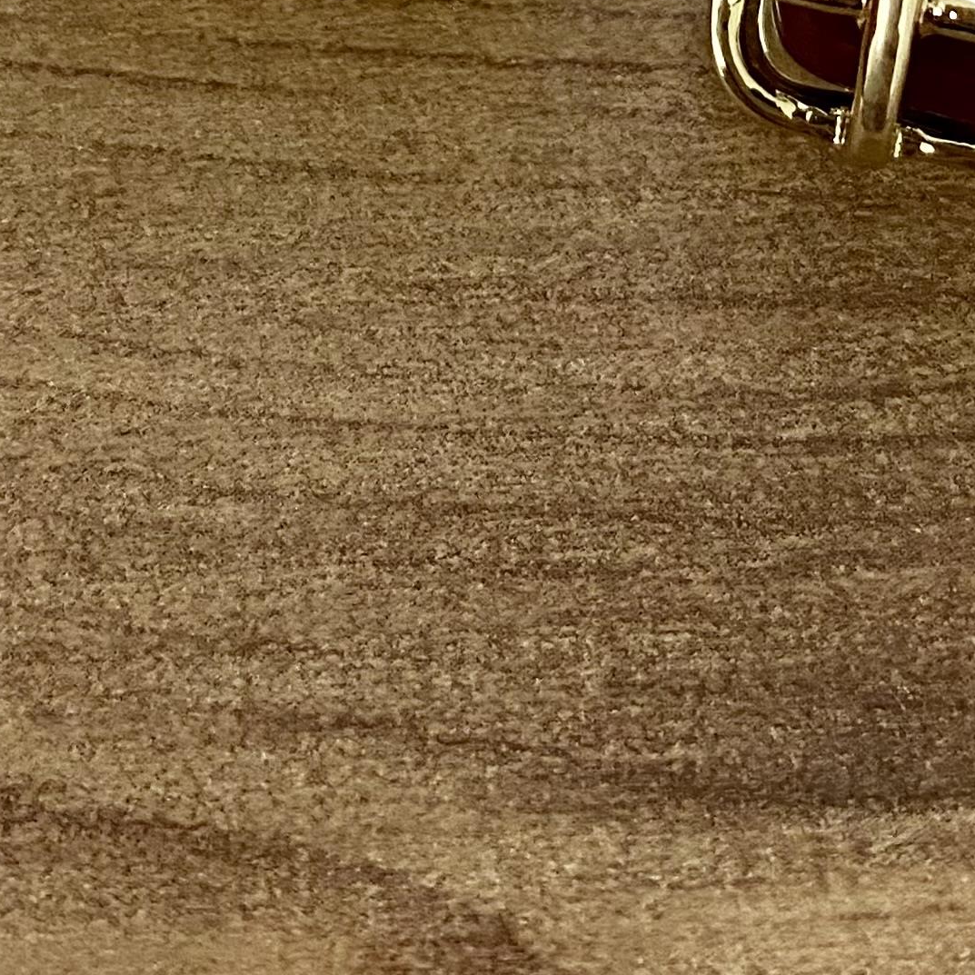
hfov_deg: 20.9
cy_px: -333
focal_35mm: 83
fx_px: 2645
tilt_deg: -62.3
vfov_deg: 19.1
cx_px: 535
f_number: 1.8
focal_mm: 4.25
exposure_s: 1/25
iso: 500
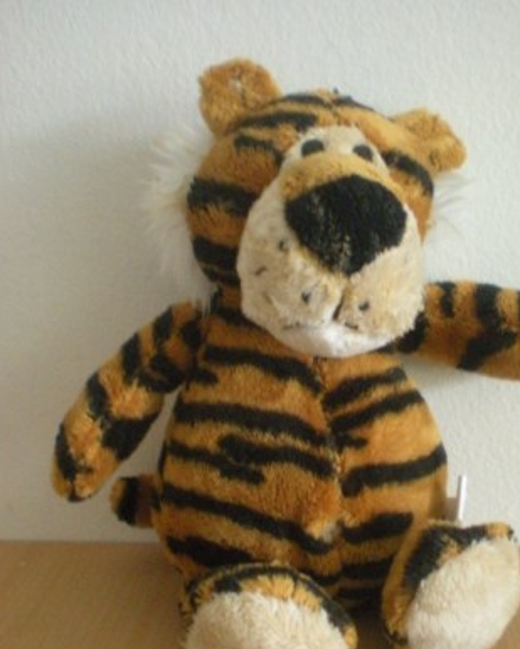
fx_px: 961
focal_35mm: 50
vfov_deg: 37.1
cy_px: 410
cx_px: 325
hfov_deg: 30.1
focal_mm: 6.3
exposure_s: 1/8
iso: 660
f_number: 3.1
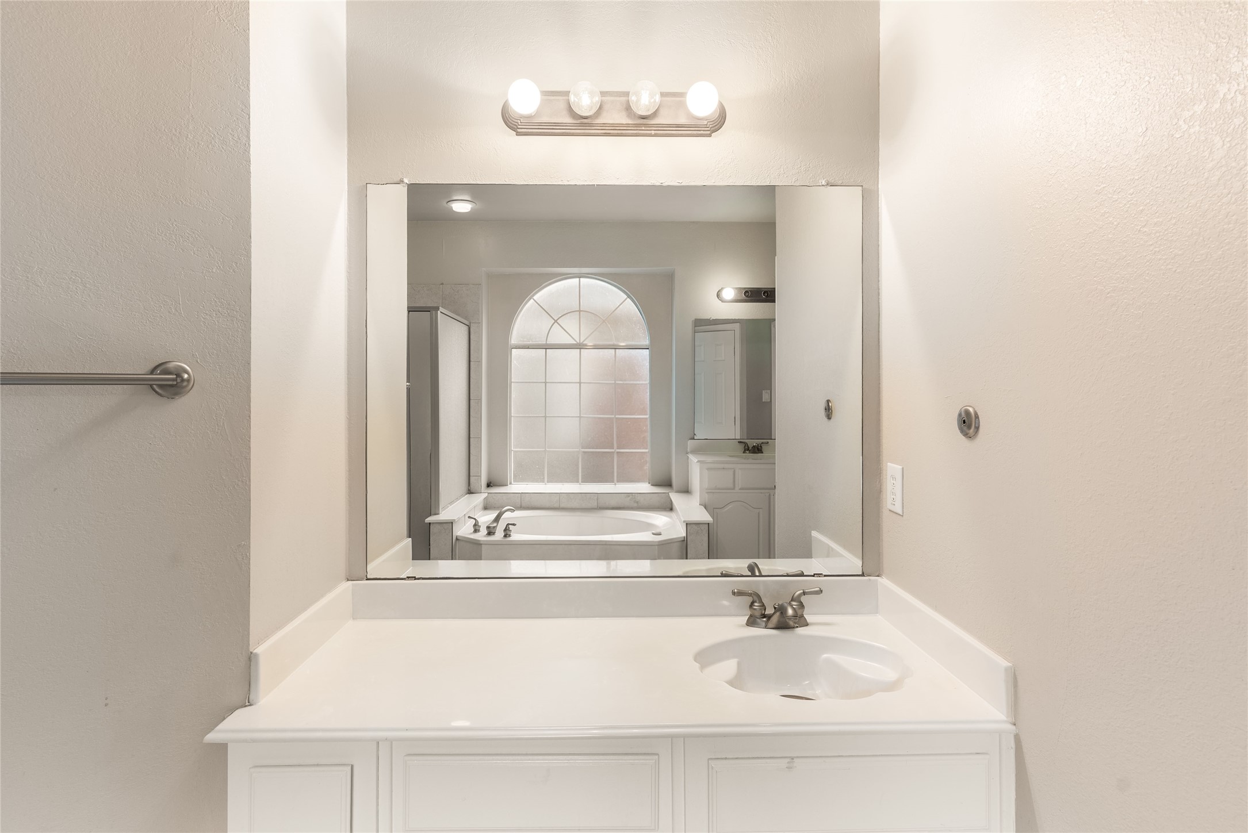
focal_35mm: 17
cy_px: 416
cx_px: 624
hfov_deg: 93.2
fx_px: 590
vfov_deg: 70.5
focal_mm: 17
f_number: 8
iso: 125
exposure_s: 1/1.67
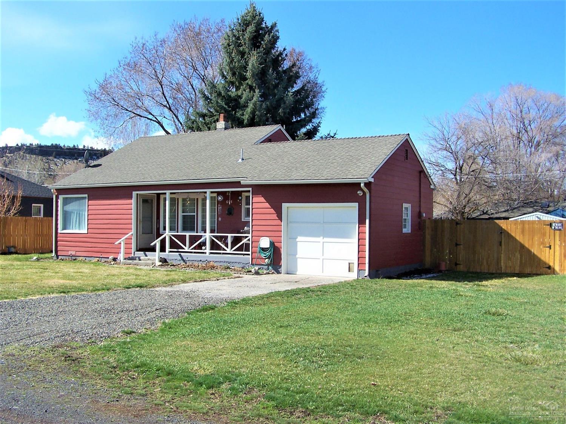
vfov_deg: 37.7
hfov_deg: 49.0
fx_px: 621
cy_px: 212
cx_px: 283
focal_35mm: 38
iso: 80
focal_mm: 6.3
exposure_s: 1/640
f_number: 4
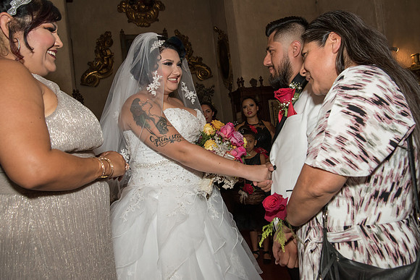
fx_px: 327
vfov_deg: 46.4
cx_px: 210
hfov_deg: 65.5
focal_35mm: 28
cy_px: 140
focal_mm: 28
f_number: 9
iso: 2000
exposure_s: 1/125
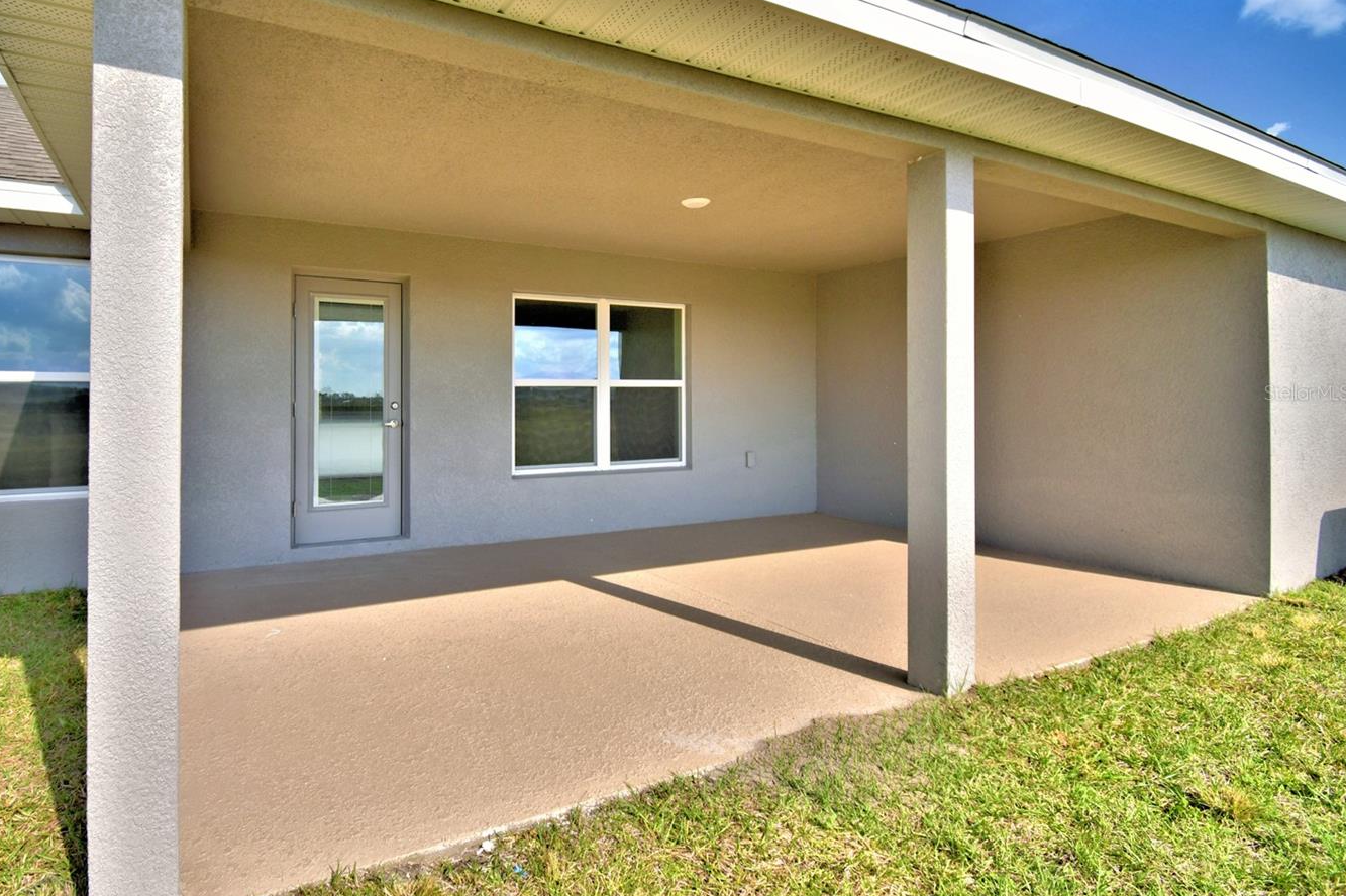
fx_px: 673
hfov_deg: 89.0
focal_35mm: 18
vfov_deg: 67.1
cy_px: 393
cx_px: 546
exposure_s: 1/1000
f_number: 4.5
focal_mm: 10
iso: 100
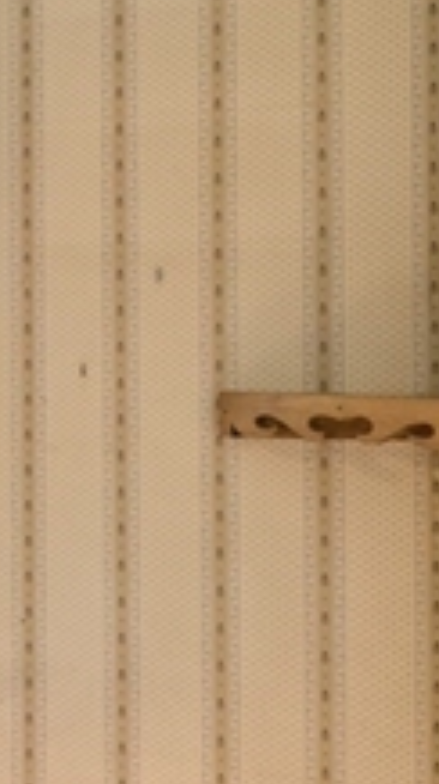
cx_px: -1137
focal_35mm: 69
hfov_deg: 9.3
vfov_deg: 30.5
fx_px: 1433
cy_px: 307
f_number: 8
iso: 400
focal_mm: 14
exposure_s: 1/25
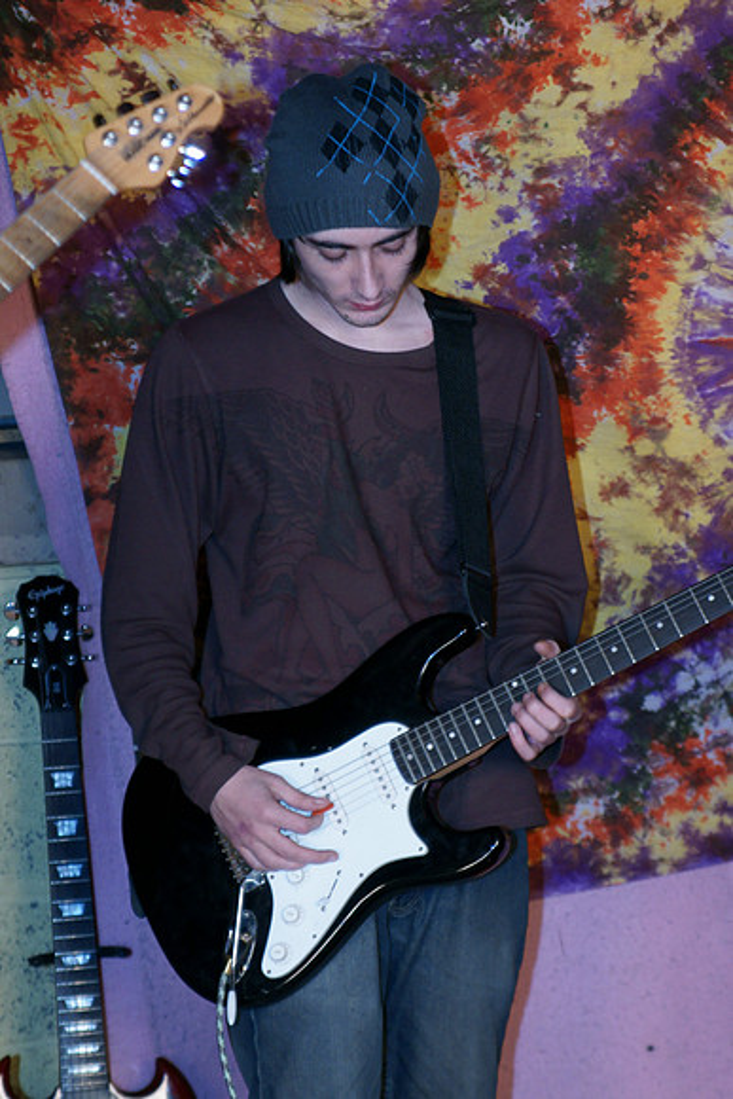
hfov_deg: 12.2
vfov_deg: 18.2
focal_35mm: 112
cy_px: 550
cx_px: 366
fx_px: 3434
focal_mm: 75
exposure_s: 1/25
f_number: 2.8
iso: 800
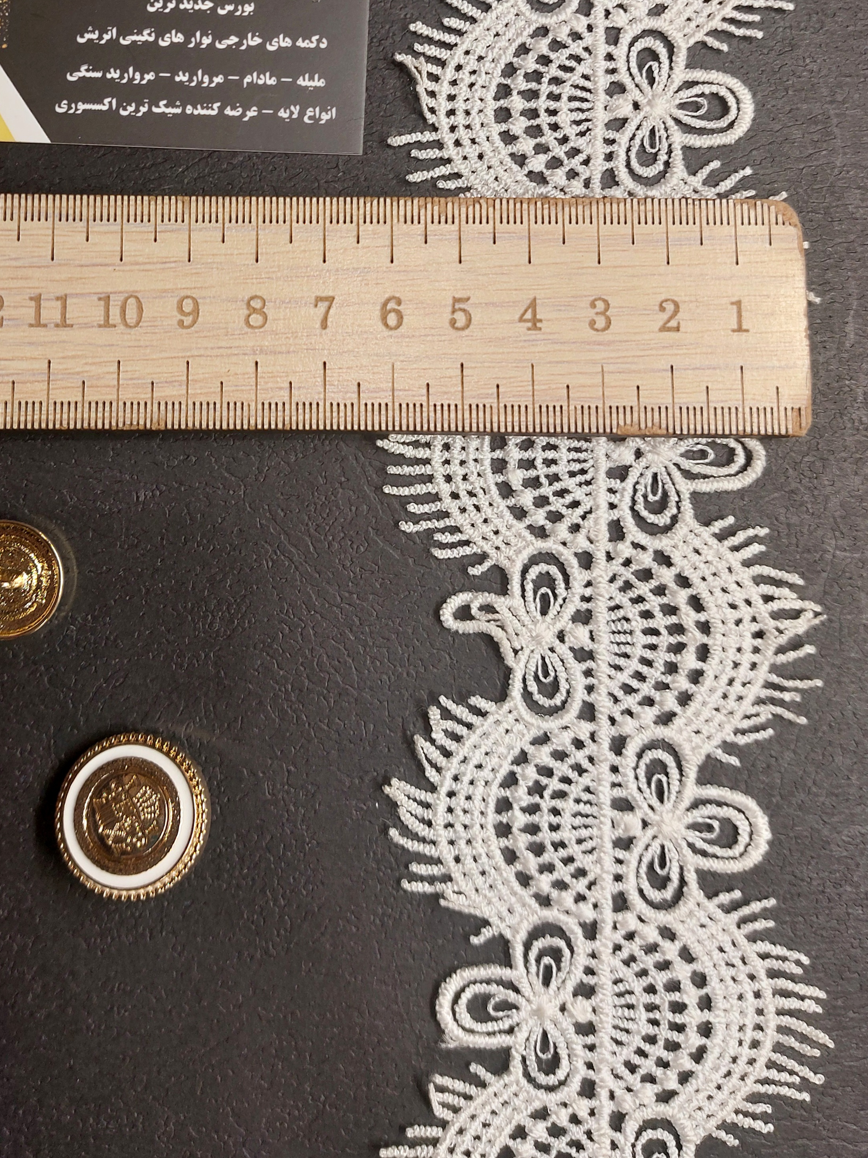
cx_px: 278
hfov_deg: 39.1
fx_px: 1204
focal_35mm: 36
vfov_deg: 49.4
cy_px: 297
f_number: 1.8
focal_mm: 5.23
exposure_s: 1/100
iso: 40
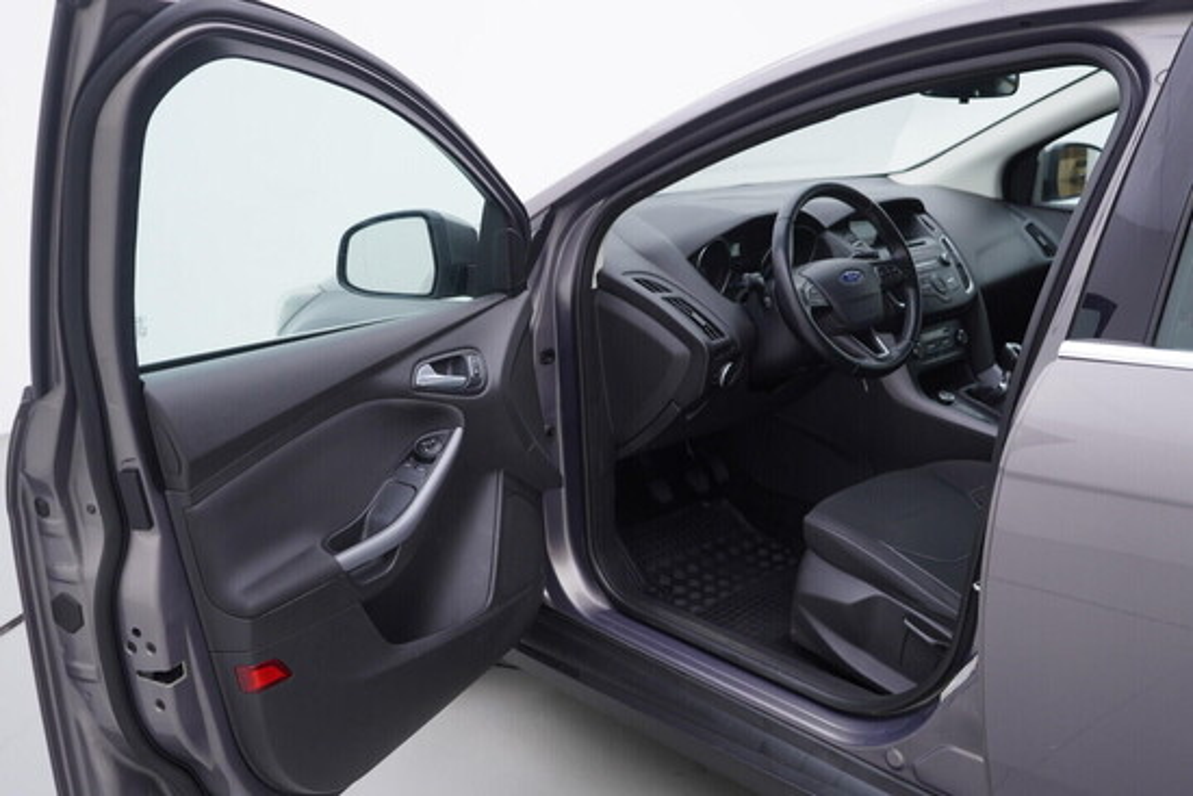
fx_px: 1193
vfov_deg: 36.9
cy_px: 398
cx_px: 596
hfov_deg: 53.1
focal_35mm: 36
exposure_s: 1/50
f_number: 3.2
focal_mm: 24
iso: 125
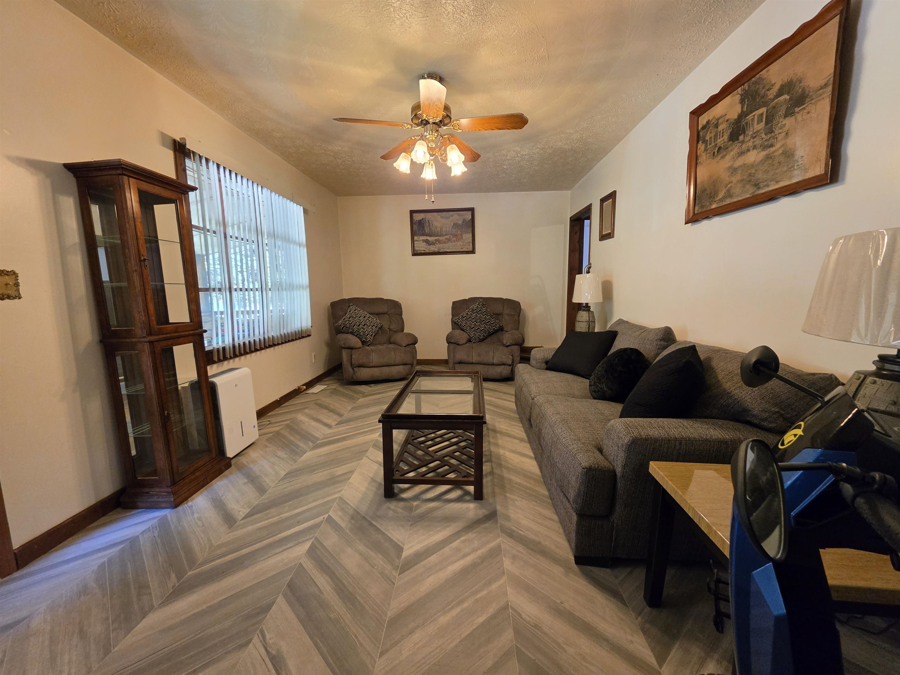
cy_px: 338
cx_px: 450
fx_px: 338
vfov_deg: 89.9
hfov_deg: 106.2
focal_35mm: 13
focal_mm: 2.2
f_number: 1.9
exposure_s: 1/120
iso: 250
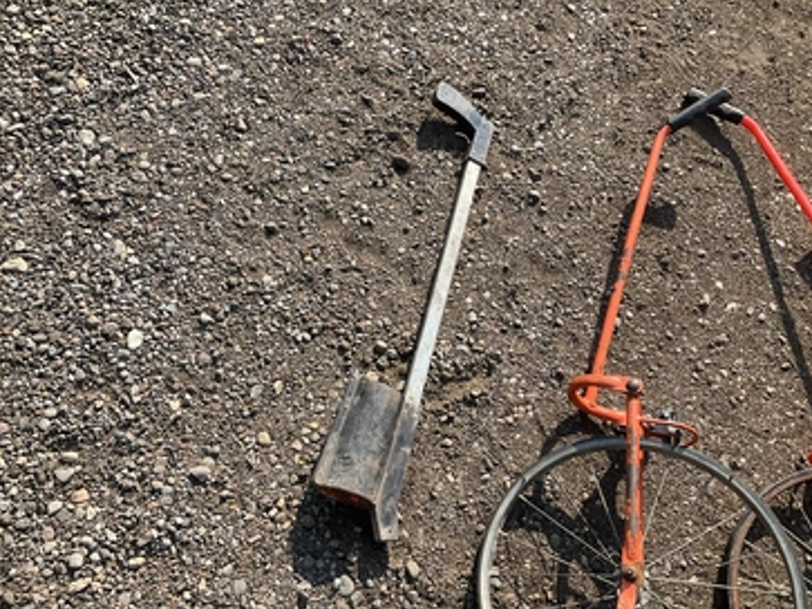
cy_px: 307
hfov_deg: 56.8
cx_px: 398
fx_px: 750
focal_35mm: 32
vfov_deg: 44.1
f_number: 1.8
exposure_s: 1/770
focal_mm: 3
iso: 25
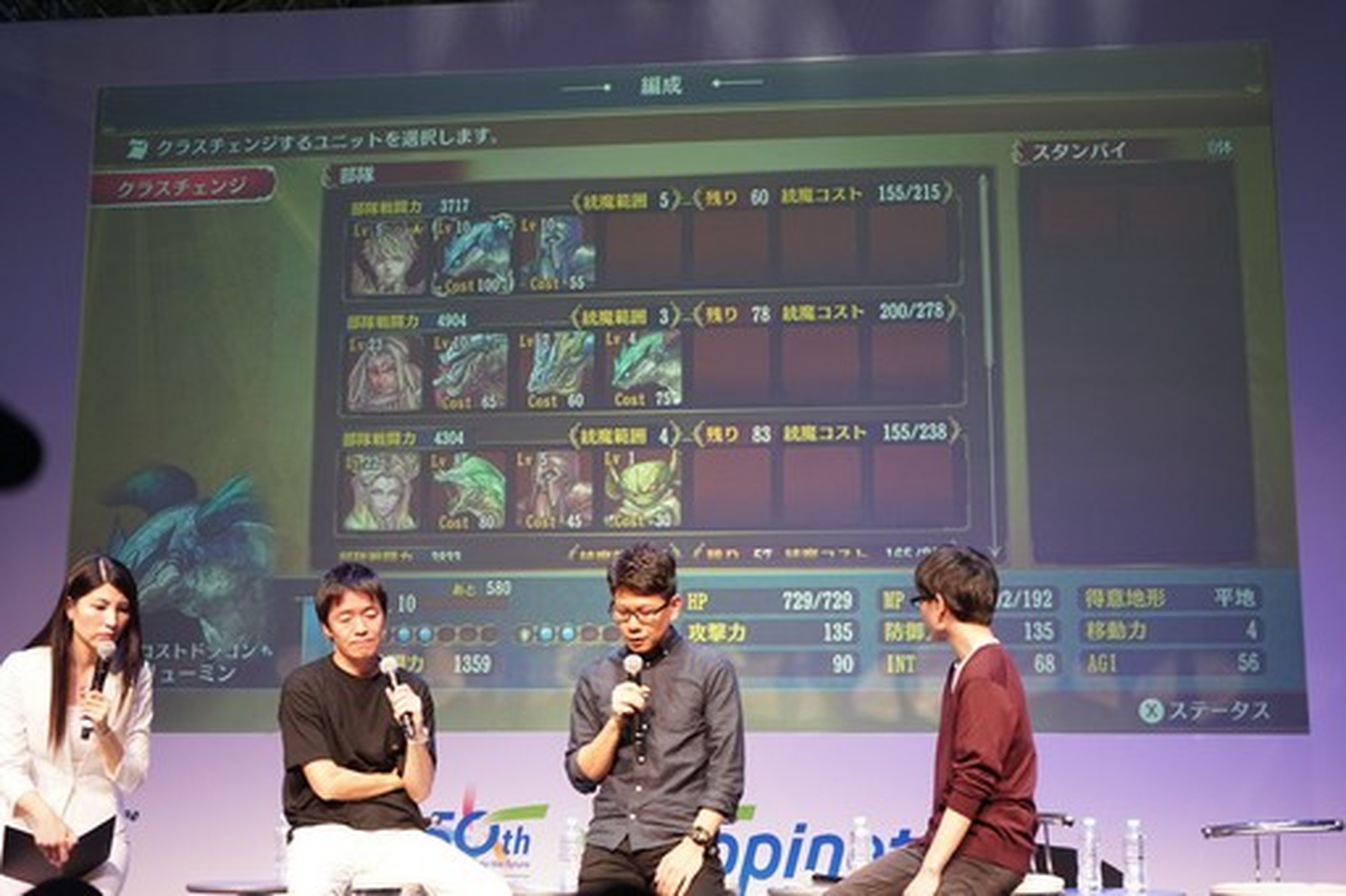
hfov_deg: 41.9
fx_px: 1757
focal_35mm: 47
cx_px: 673
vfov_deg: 28.6
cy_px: 448
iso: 500
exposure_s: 1/60
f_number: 4.5
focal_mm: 47
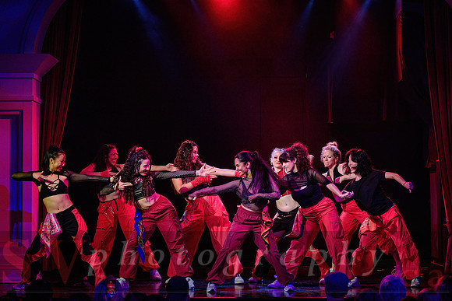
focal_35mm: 111
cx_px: 251
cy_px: 134
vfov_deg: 12.3
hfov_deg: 18.4
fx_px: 1396
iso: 1600
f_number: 2.8
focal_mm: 100
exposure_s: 1/200
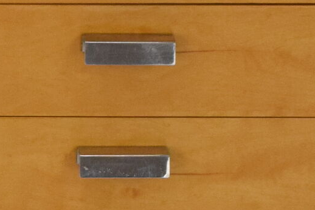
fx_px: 3413
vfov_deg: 3.5
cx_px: -226
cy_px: 70
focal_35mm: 390
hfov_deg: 5.2
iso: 1600
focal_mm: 45
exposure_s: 1/320
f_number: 9
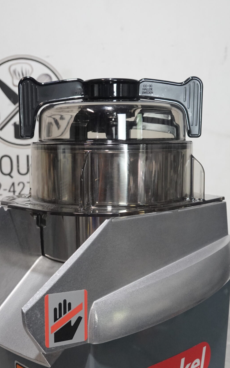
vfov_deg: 38.4
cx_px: 99
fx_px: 522
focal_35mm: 52
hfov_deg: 24.8
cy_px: 246
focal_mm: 12.25
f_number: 3.5
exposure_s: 1/40
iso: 640
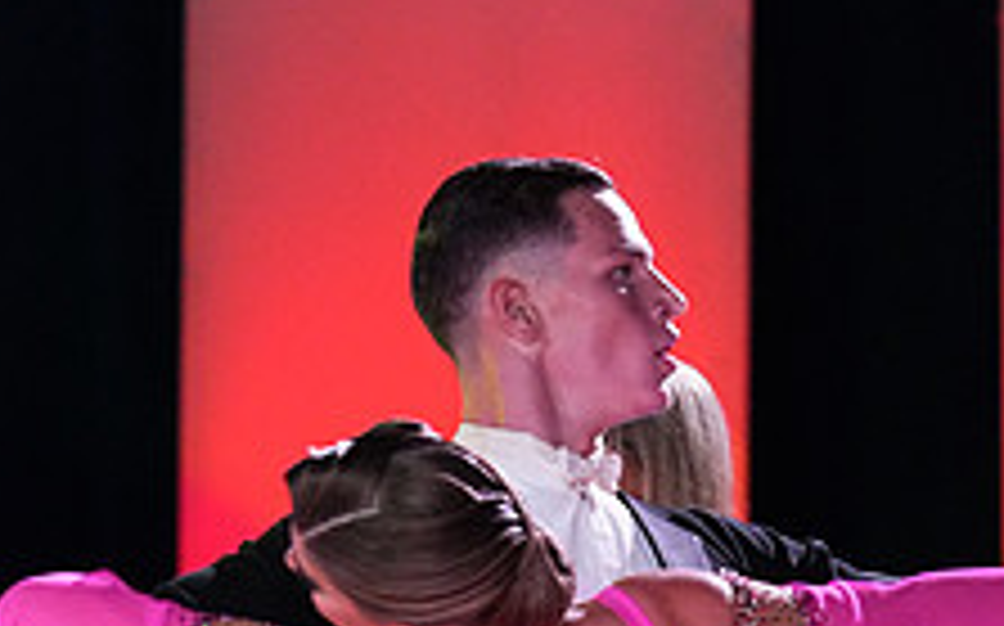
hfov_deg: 4.0
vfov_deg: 2.5
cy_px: 1207
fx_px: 14491
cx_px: 511
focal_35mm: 530
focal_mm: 200
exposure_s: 1/320
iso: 5000
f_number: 4
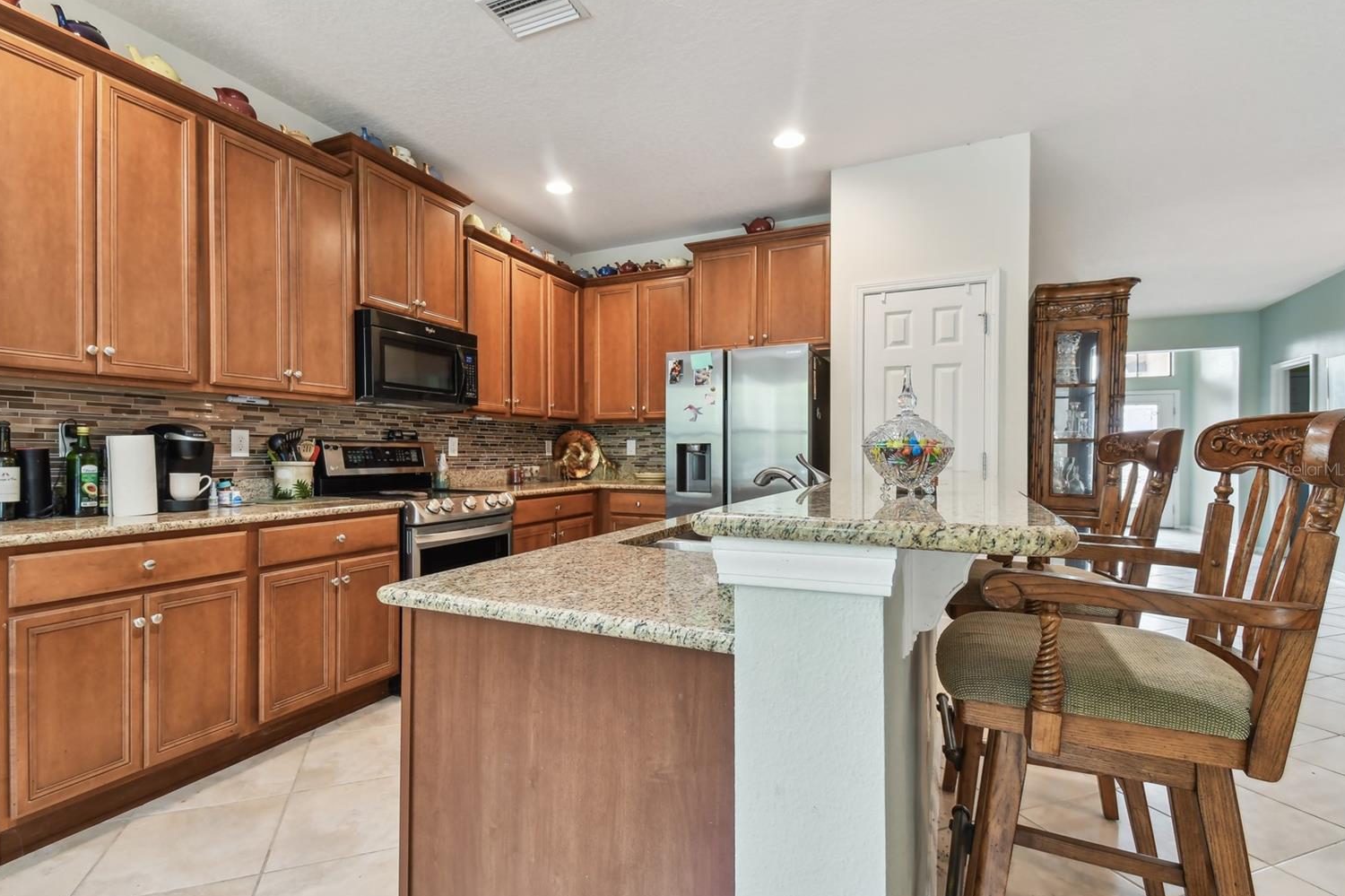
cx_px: 640
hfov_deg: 96.7
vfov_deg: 73.7
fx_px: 598
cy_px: 469
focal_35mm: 16
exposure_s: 1
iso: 100
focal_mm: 10
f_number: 7.1
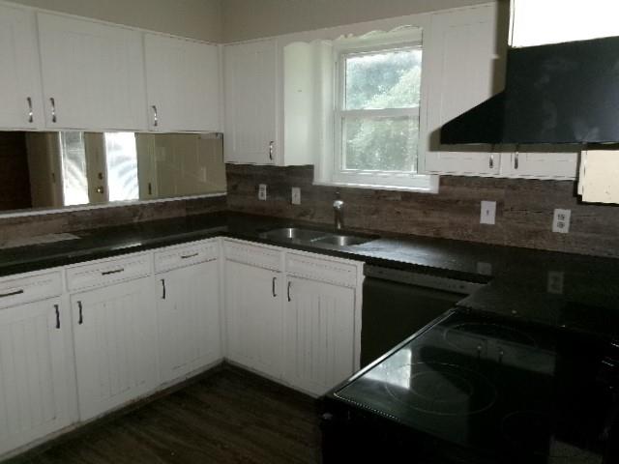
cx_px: 310
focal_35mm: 28
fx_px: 501
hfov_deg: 63.4
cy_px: 232
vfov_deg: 49.7
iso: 400
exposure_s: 1/34
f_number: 3.9
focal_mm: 5.1
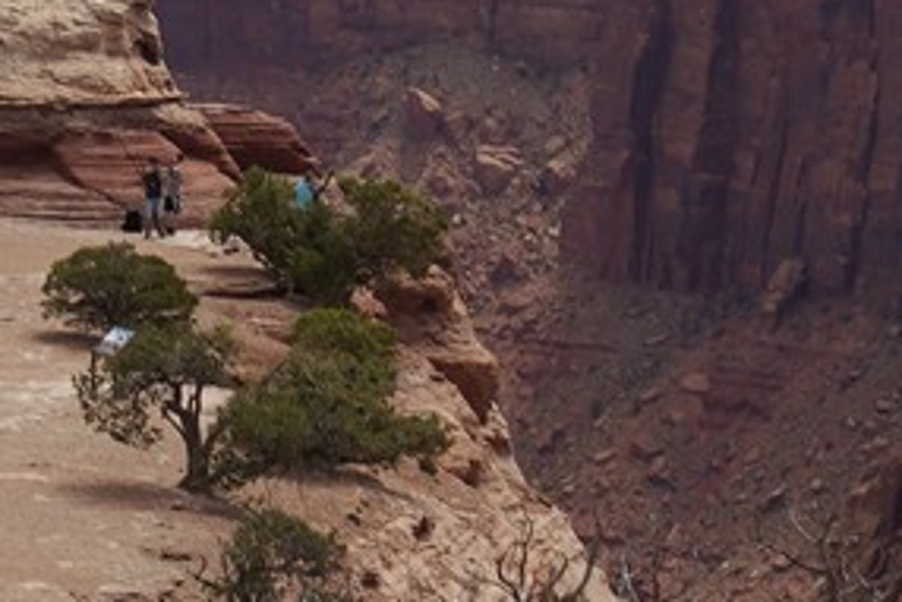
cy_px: 400
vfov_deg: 4.9
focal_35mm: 280
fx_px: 7019
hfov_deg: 6.8
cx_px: -1495
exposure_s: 1/100
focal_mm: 40
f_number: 14
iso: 100
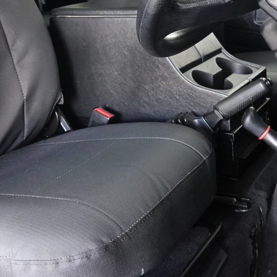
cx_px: 163
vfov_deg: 29.0
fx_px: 525
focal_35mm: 58
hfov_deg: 29.5
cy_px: 60
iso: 1600
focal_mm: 9
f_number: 2.8
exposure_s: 1/30
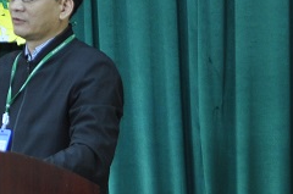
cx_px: -99
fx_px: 1186
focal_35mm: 146
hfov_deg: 13.5
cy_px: -76
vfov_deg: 9.2
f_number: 4.2
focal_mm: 26
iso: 500
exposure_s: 1/15
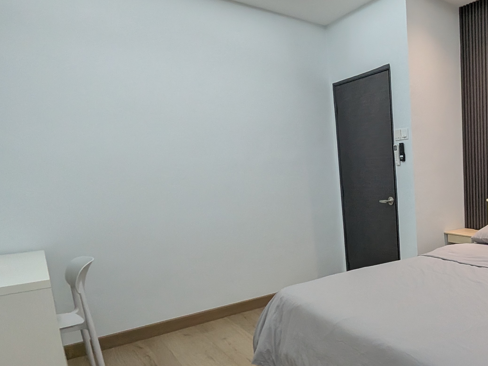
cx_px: 454
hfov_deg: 57.6
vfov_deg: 54.1
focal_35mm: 25
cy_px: 235
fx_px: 352
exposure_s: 1/188
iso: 204
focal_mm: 1.54
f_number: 2.2
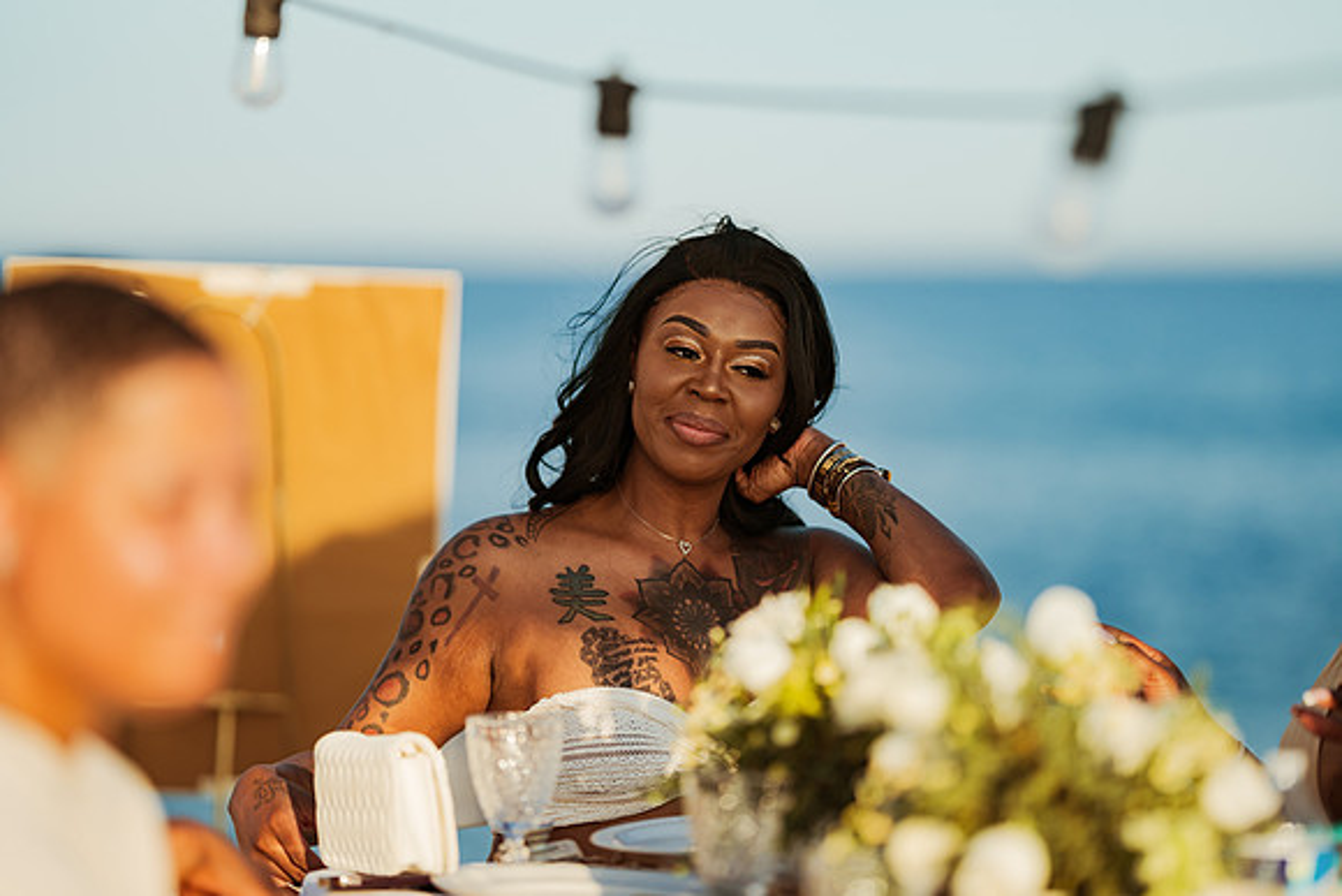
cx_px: 671
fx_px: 5033
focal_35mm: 135
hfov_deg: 15.2
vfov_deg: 10.2
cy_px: 448
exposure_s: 1/5000
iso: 100
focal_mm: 135
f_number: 1.8
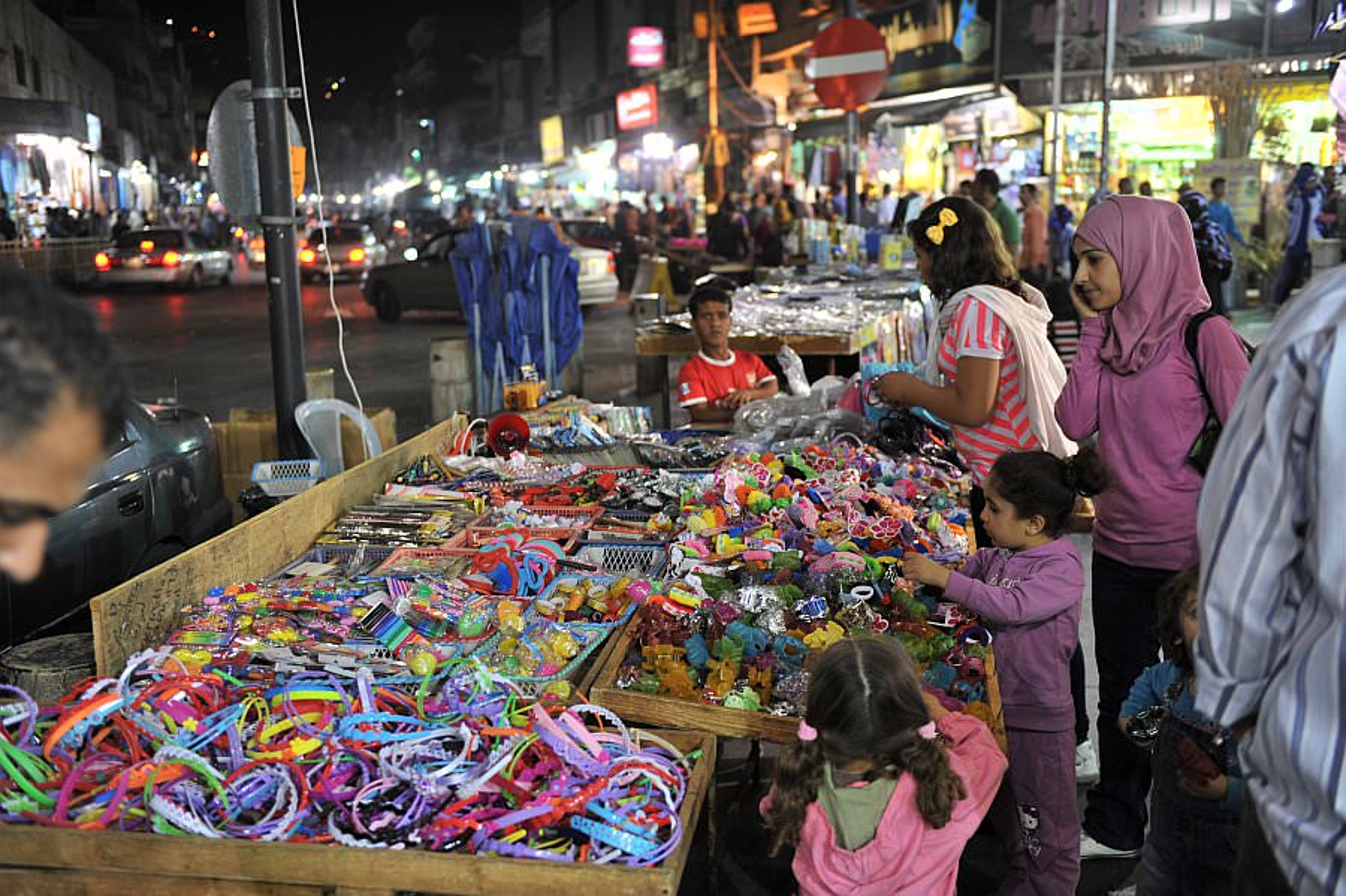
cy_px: 448
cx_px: 673
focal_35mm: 38
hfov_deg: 50.7
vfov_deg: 35.0
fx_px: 1420
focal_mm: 38
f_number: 2.8
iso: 1000
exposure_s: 1/100
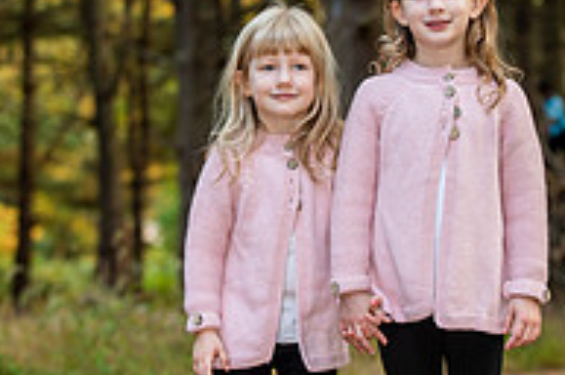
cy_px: 100
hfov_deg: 11.0
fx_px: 2930
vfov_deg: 7.3
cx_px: 302
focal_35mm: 187
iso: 250
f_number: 3.5
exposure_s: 1/80
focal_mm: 80
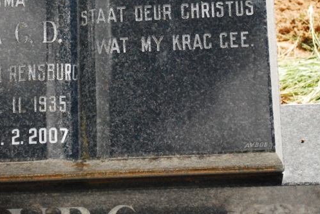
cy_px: 33
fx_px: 1512
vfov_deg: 8.1
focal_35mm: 170
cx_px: 71
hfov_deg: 12.0
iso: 1600
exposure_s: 1/2500
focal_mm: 55
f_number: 5.6
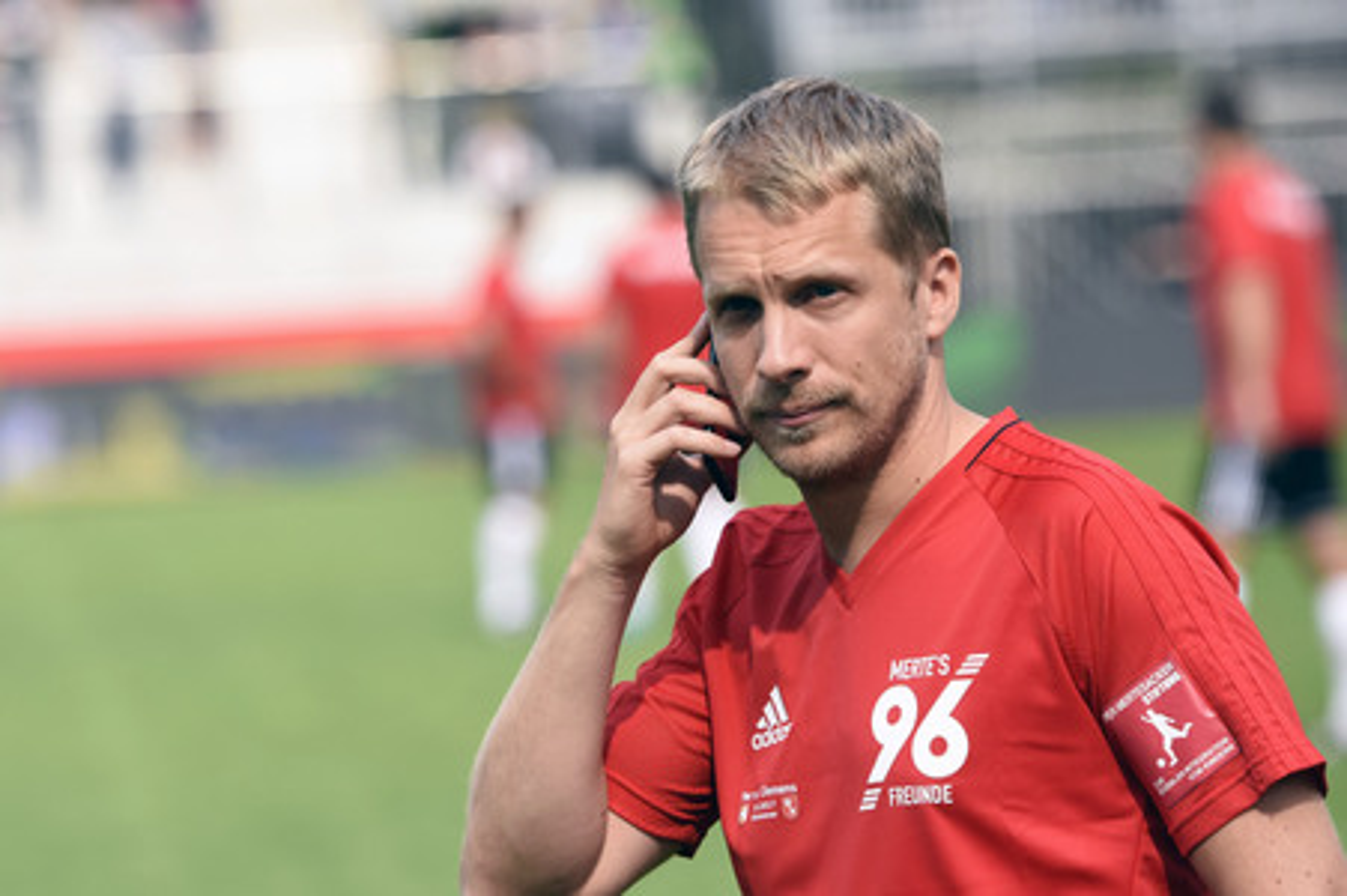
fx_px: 8412
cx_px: 674
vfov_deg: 6.1
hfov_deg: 9.2
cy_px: 448
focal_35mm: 225
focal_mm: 150
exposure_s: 1/6400
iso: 800
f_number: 3.5
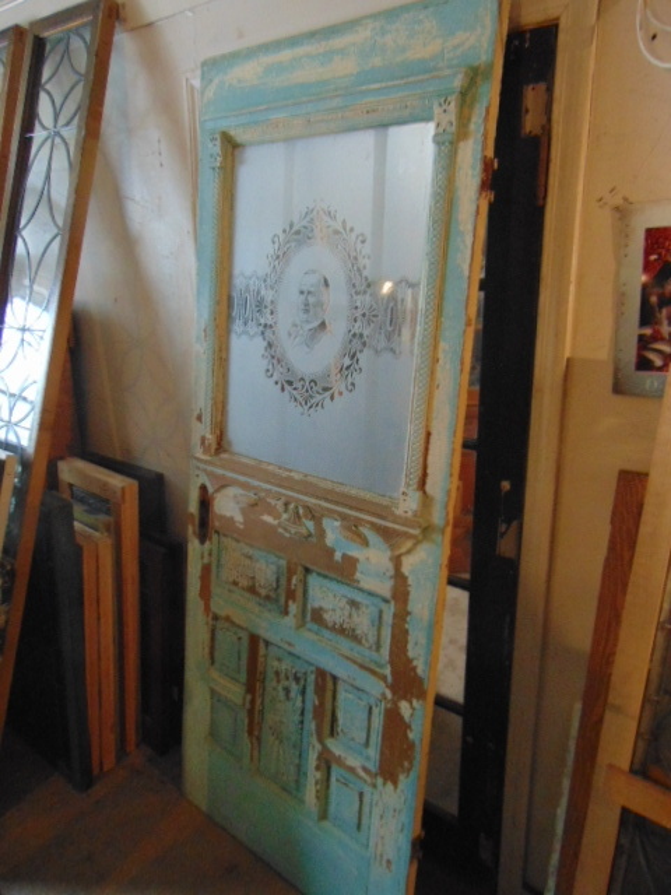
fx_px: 646
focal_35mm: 25
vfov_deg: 69.4
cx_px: 336
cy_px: 448
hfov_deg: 54.9
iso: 400
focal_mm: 4.5
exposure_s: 1/13
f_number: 3
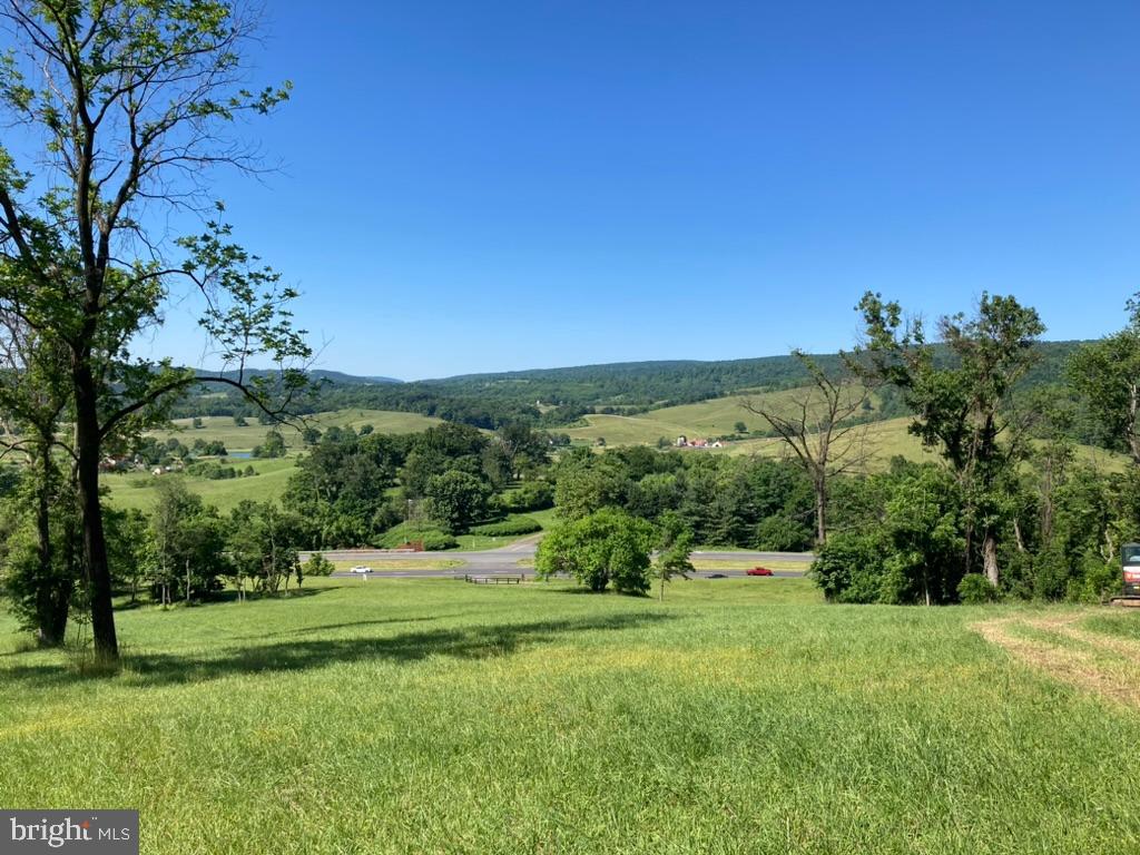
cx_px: 570
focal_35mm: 28
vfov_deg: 49.7
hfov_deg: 63.4
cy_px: 428
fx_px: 922
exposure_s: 1/1548
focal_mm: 3.99
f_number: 1.8
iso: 20
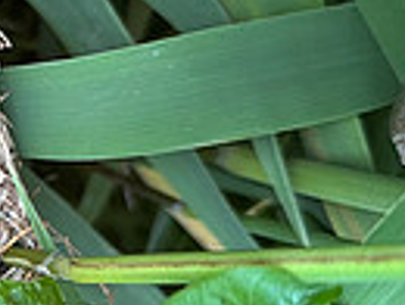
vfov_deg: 13.9
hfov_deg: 16.7
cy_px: 171
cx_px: -201
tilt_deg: -72.3
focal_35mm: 107
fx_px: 1254
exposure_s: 1/88
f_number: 1.78
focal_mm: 6.86
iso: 250
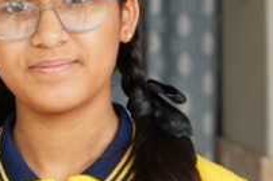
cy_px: 213
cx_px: -166
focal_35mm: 259
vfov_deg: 5.3
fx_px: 1961
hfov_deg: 7.8
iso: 100
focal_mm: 51
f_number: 5
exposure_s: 1/80
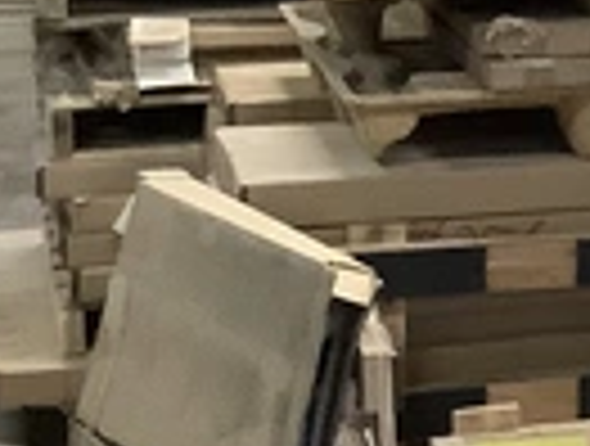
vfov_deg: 8.4
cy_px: -29
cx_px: 1635
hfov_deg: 9.3
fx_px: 3025
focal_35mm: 177
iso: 320
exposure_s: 1/30
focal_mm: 3.3
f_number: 2.4
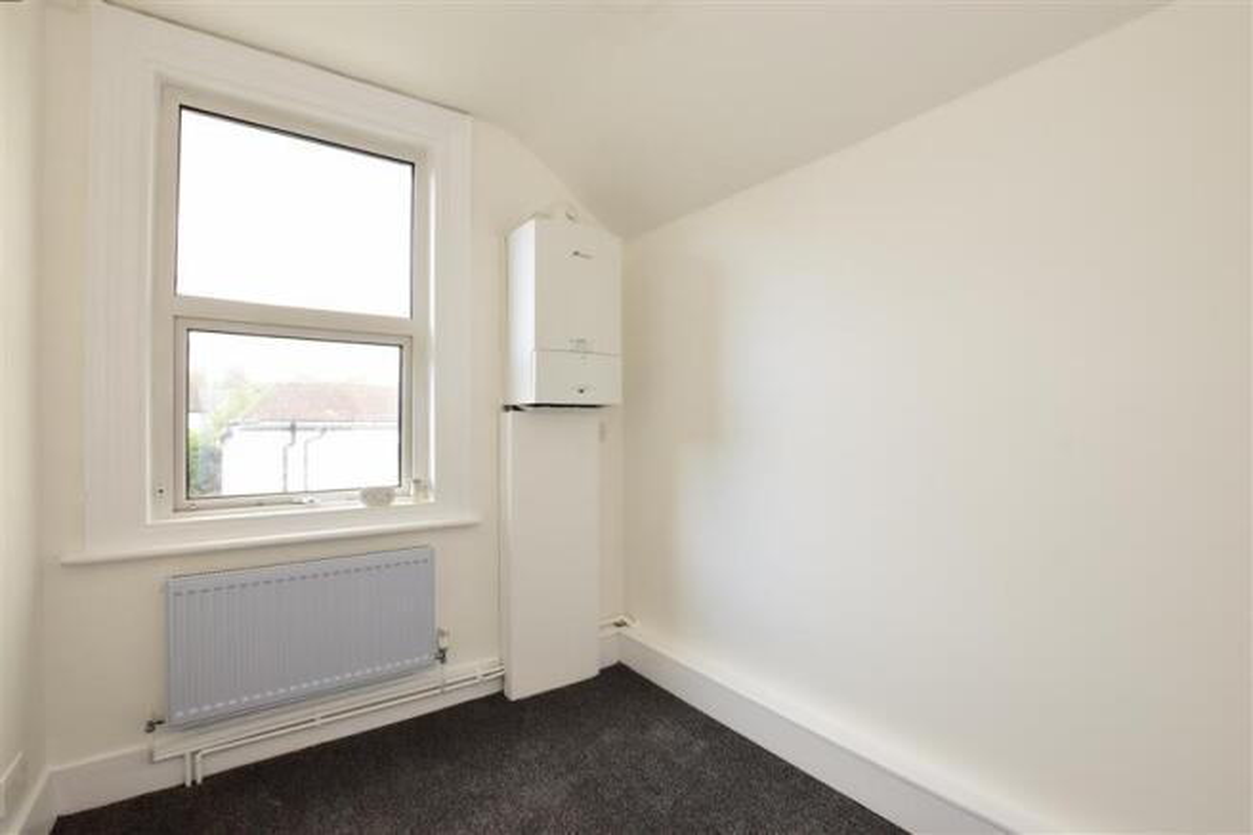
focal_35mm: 15
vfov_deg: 77.3
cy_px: 418
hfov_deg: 100.4
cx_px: 626
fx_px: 522
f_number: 11
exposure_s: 1/10
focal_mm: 10
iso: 400
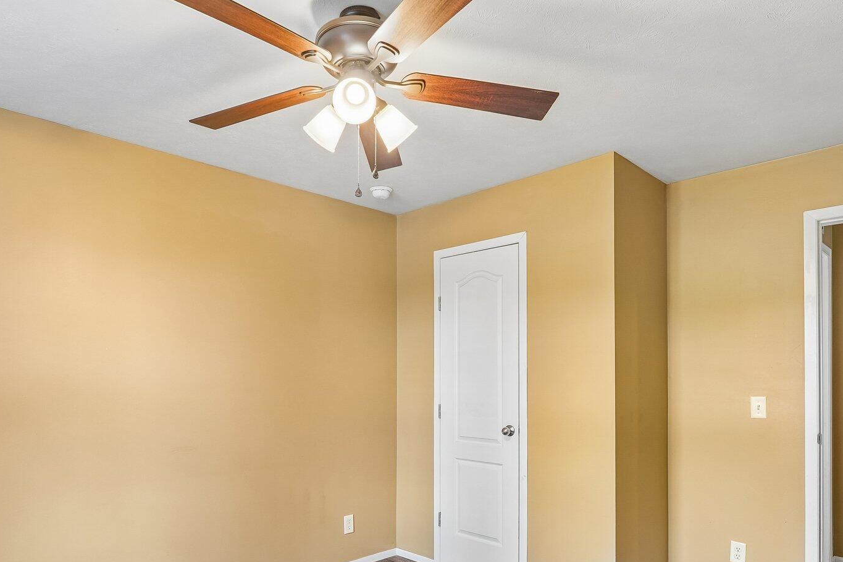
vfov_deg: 50.8
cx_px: 398
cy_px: 372
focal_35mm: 25
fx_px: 580
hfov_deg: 72.0
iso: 400
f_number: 8
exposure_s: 1/13
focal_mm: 16.5
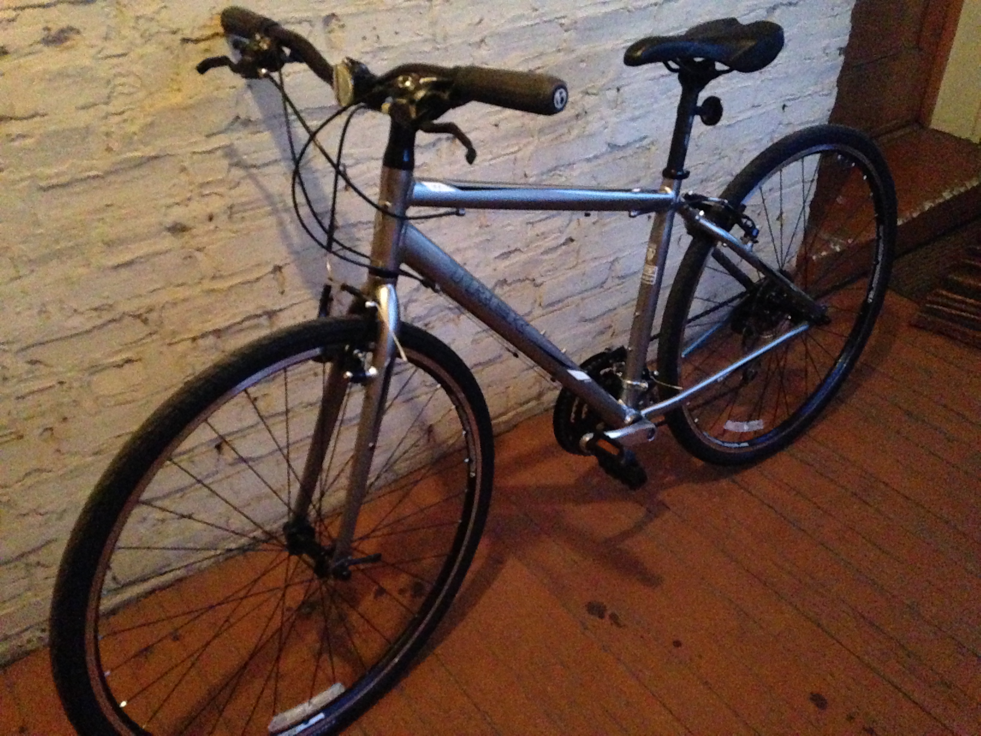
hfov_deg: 29.4
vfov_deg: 22.3
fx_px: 1870
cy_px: 368
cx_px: 490
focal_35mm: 66
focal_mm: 4.12
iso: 2000
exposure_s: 1/15
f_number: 2.4
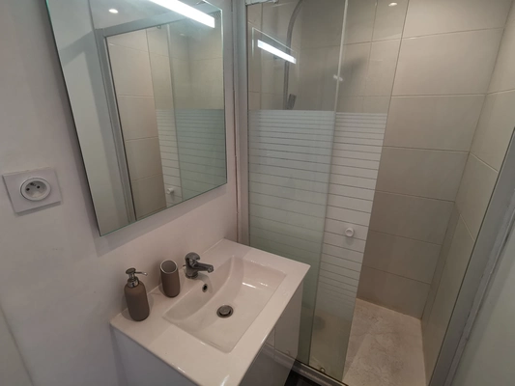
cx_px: 258
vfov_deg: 74.8
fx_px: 253
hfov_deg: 91.0
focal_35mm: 17
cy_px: 193
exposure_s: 1/60
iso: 125
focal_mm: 2.26
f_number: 2.2
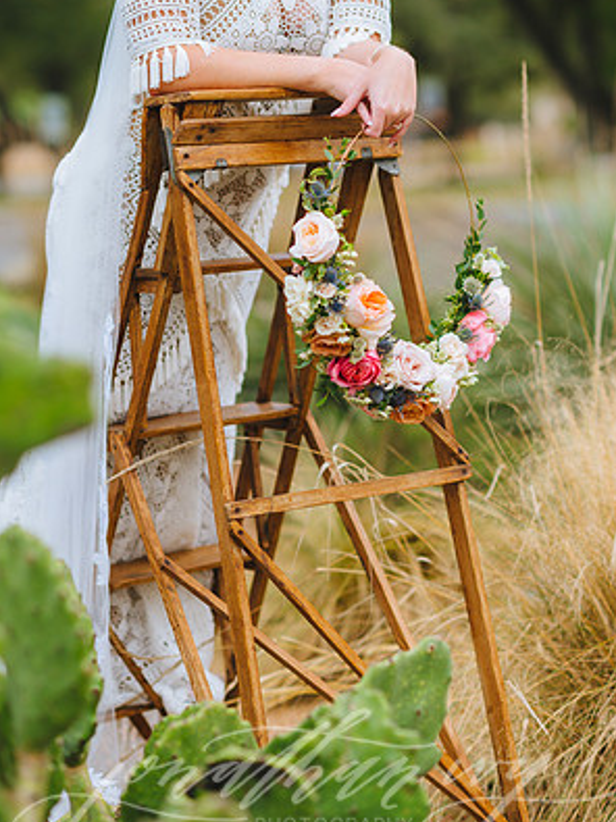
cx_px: 309
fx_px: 2208
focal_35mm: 93
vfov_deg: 21.1
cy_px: 387
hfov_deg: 15.9
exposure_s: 1/640
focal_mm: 85
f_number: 2
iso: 320
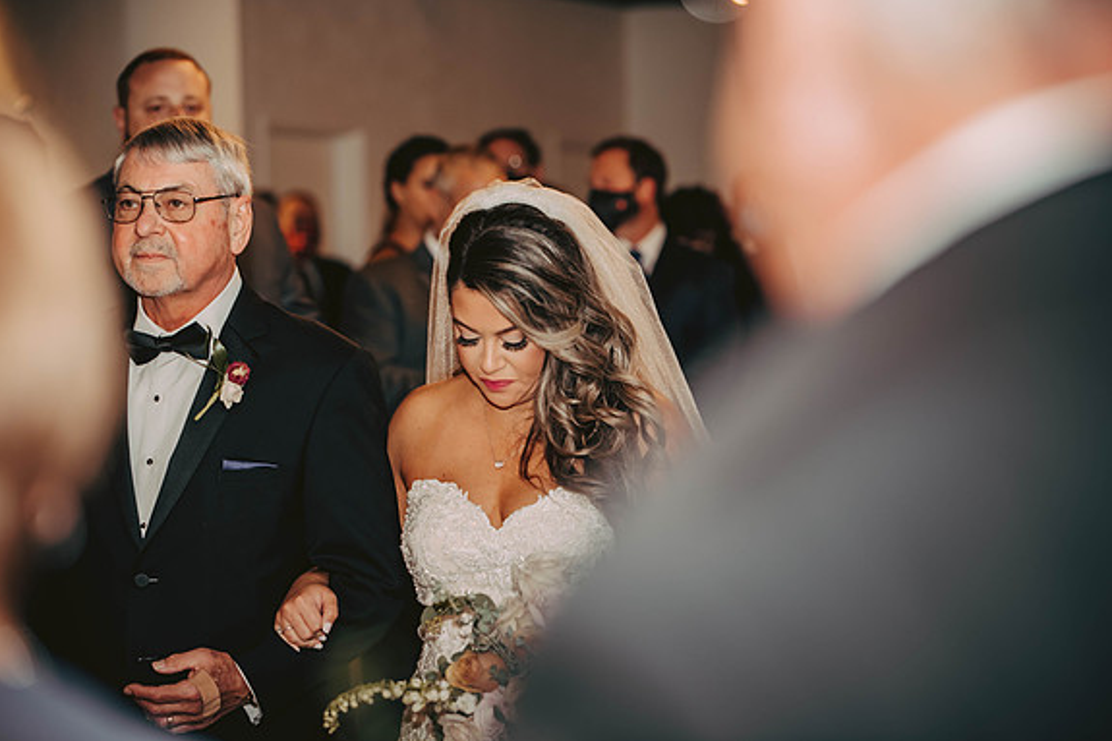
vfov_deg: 12.3
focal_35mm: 111
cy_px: 370
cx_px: 553
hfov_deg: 18.4
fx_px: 3427
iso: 500
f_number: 3.2
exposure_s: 1/60
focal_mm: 110
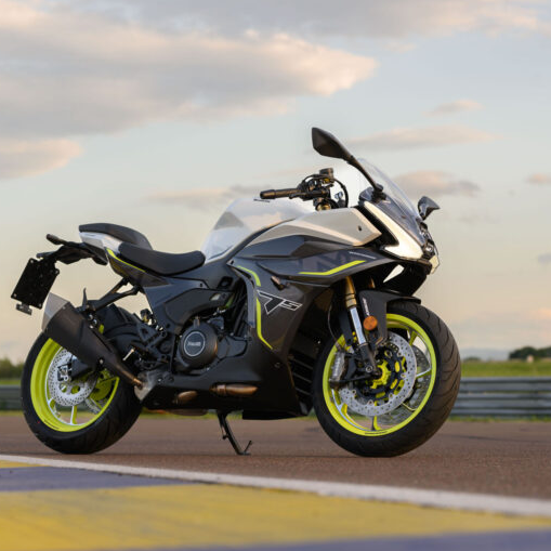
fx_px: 1963
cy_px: 276
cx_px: 313
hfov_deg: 16.0
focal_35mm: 109
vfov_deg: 16.0
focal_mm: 85
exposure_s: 1/80
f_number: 4.5
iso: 64
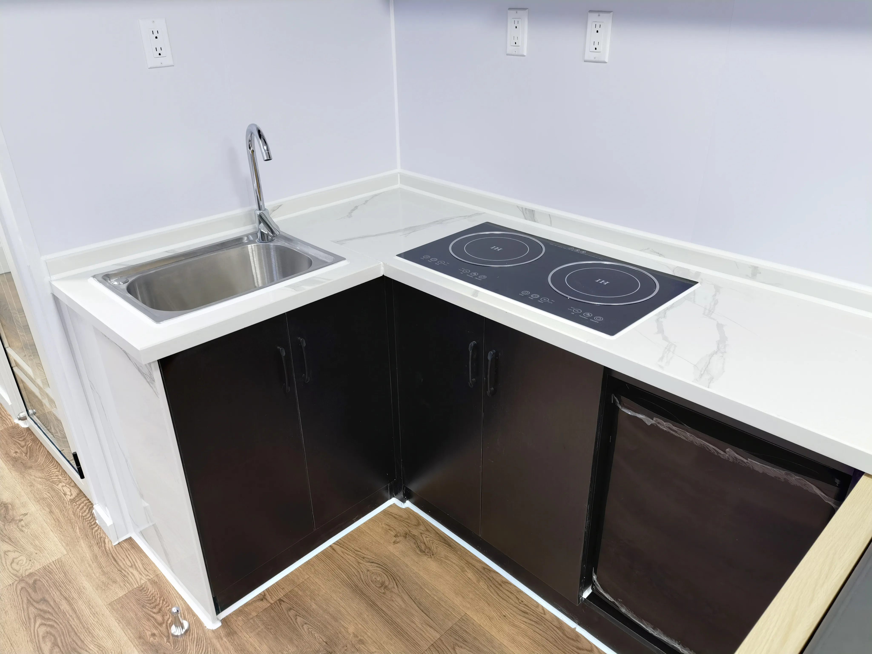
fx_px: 680
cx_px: 436
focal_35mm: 27
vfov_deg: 51.4
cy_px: 327
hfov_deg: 65.3
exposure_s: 1/50
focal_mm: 6.67
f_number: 1.9
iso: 160
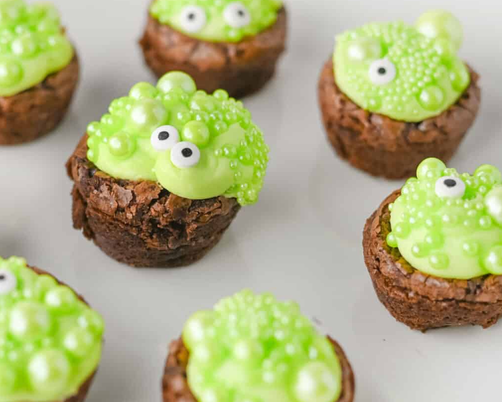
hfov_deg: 20.1
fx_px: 1412
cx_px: 178
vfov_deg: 16.2
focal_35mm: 95
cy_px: 247
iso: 160
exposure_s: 1/160
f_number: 3.5
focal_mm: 50
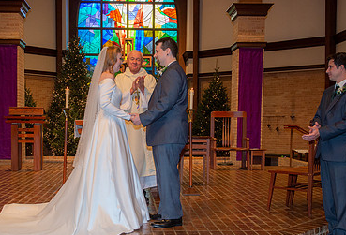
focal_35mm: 53
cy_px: 160
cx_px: 141
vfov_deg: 25.7
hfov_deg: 37.2
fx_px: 513
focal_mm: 32
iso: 1600
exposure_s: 1/125
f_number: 5.6
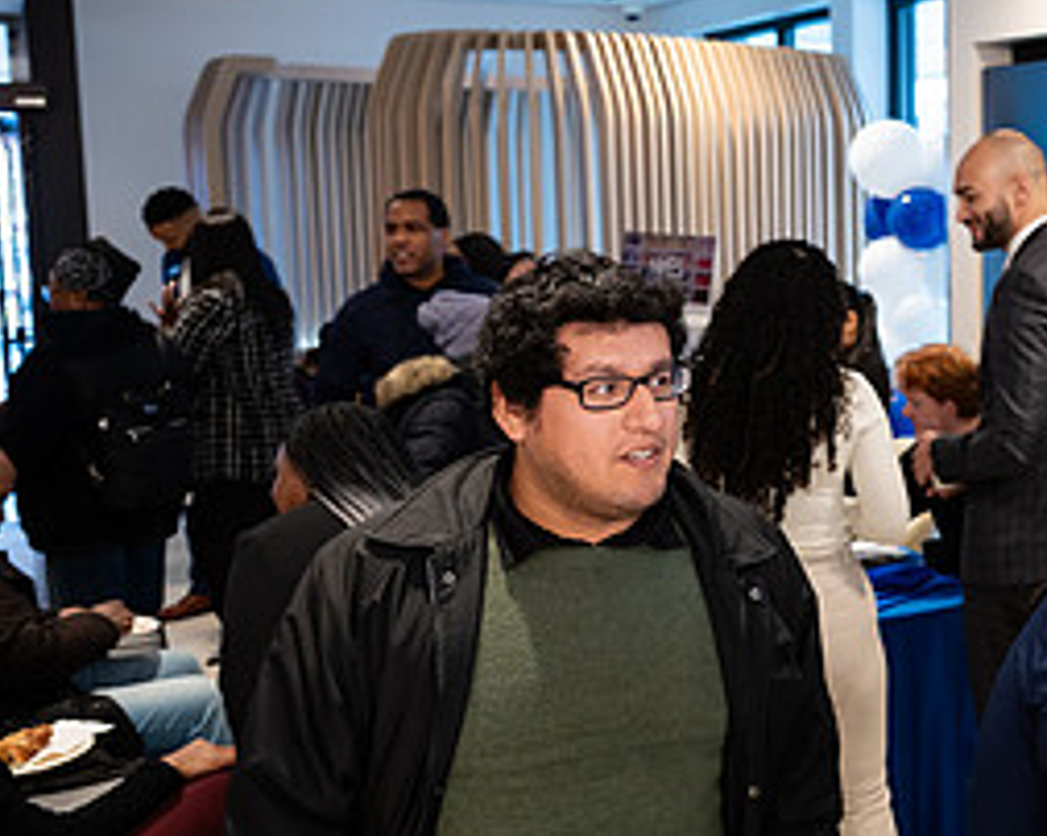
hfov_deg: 32.5
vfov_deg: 28.6
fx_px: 1641
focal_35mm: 53
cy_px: 387
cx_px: 1055
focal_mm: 24
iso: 800
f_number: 3.2
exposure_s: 1/200
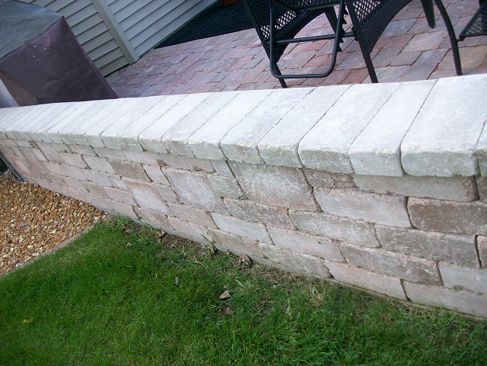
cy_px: 183
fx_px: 478
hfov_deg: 54.0
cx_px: 244
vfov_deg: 41.8
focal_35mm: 34
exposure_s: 1/254
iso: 80
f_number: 2.8
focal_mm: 5.7
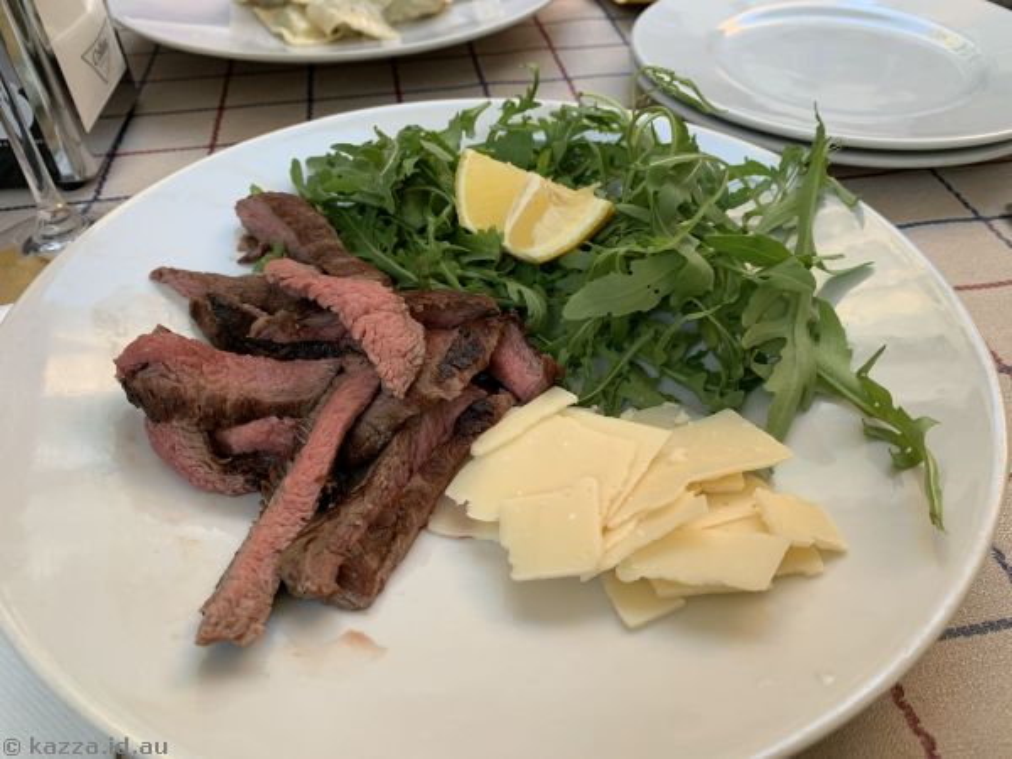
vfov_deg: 53.1
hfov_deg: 67.3
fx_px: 760
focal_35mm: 26
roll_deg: +3.4
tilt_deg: -40.0
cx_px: 506
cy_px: 380
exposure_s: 1/50
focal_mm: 4.25
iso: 64
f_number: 1.8
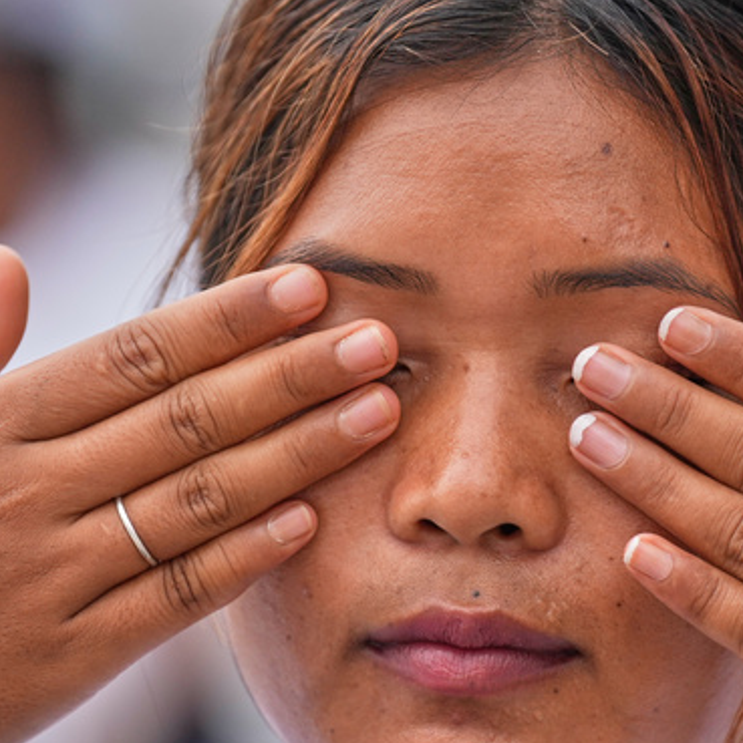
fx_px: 9738
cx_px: 560
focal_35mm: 401
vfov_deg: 4.4
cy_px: 556
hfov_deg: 4.4
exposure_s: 1/2000
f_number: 2.8
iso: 400
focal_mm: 170
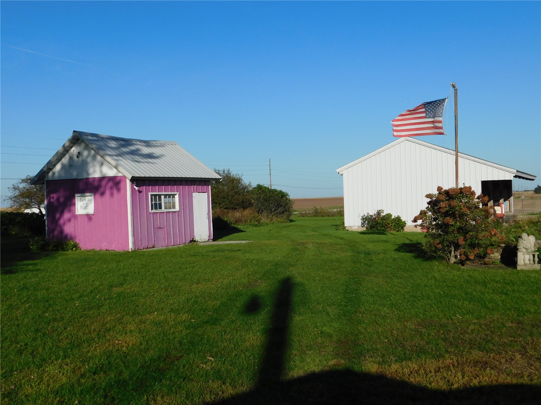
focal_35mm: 36
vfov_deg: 39.7
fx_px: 563
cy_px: 202
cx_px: 270
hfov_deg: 51.4
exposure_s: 1/500
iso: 125
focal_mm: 6.3
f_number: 7
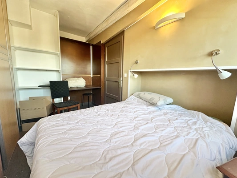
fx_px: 96
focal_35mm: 14
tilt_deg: -7.5
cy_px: 89
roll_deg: -1.4
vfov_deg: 85.7
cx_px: 118
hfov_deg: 102.1
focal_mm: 2.22
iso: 200
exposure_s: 1/50
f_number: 2.2
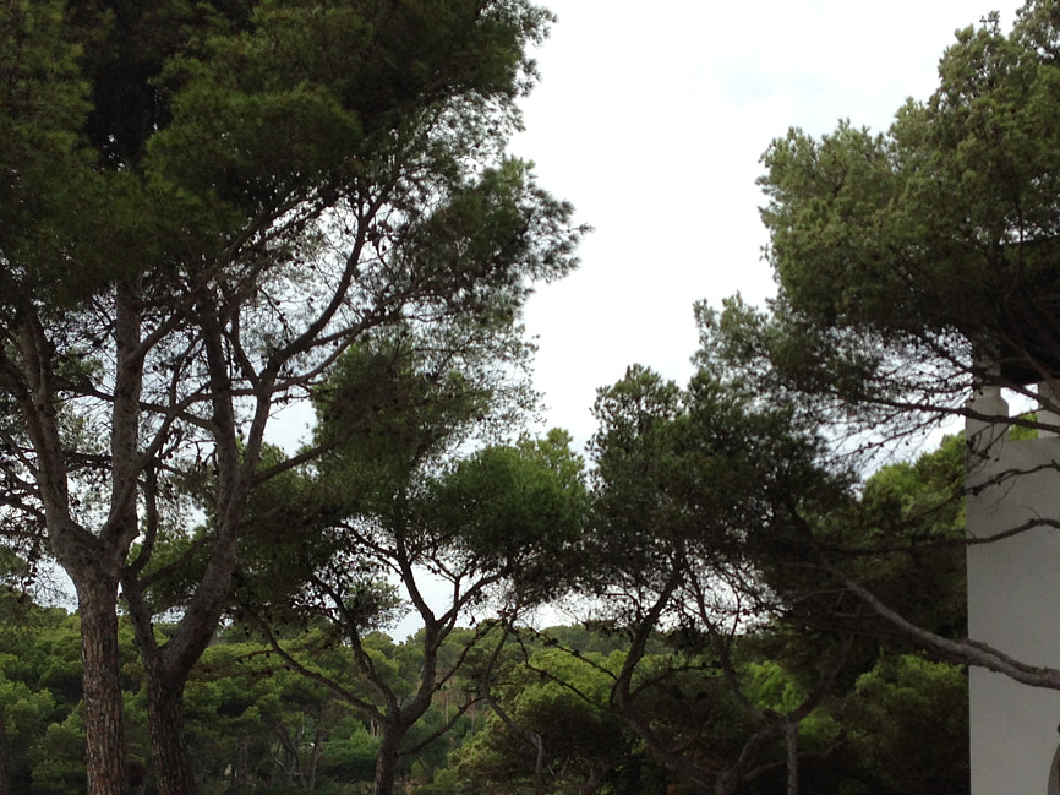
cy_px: 605
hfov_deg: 31.7
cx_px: 551
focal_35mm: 61
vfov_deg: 23.7
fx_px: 1867
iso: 50
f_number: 2.4
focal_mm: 4.12
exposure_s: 1/695
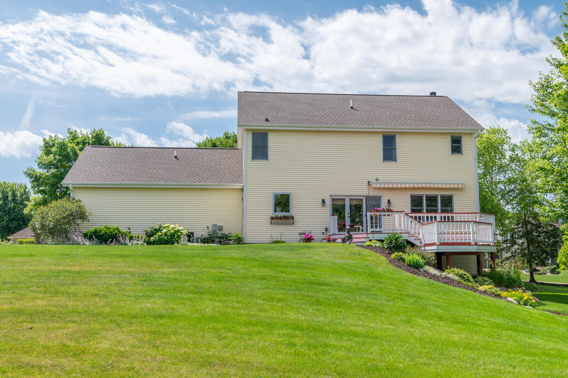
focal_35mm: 36
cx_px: 284
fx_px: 568
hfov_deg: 53.1
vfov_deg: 36.9
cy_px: 189
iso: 250
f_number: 8
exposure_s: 1/1000
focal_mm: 24
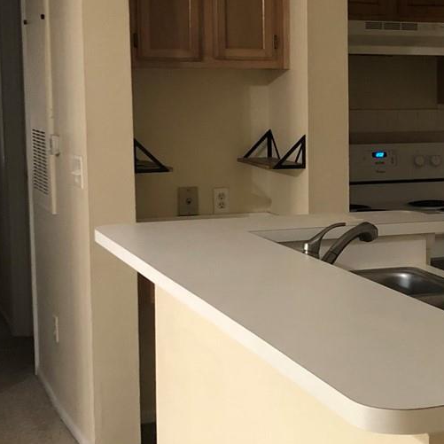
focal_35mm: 79
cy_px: 219
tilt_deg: -7.6
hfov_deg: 21.3
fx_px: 1146
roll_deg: -0.2
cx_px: 428
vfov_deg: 21.9
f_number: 1.8
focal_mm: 3.99
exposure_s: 1/9
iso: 100
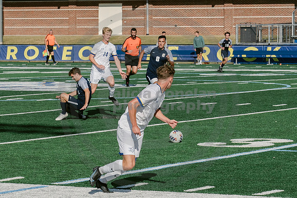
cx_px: 122
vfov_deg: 6.7
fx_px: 1695
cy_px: 124
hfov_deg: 10.0
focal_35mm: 205
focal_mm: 70
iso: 640
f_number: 5.6
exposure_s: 1/4000
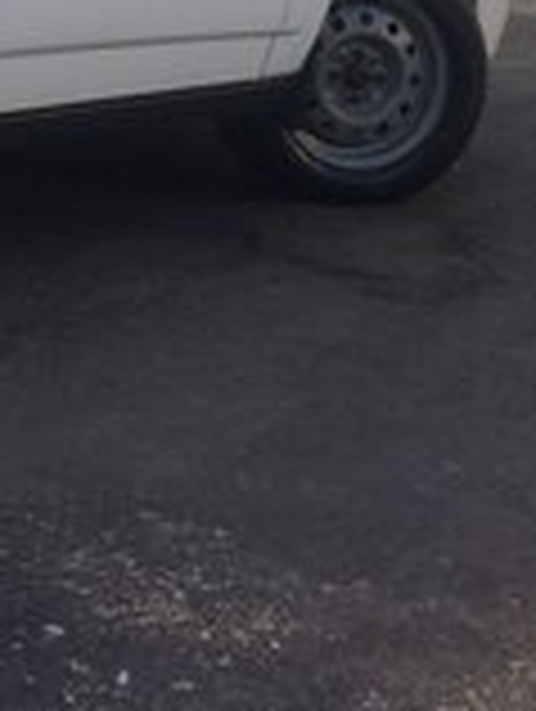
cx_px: -288
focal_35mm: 91
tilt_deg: +0.4
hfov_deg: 15.0
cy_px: -230
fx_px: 1874
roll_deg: -0.5
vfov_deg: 19.7
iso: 32
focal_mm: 4.15
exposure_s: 1/720
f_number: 2.2
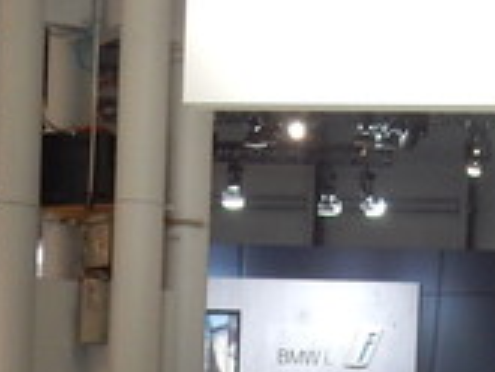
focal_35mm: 196
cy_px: 794
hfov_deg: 9.9
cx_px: 594
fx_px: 2805
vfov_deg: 7.3
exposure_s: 1/30
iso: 180
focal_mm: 6.4
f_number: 4
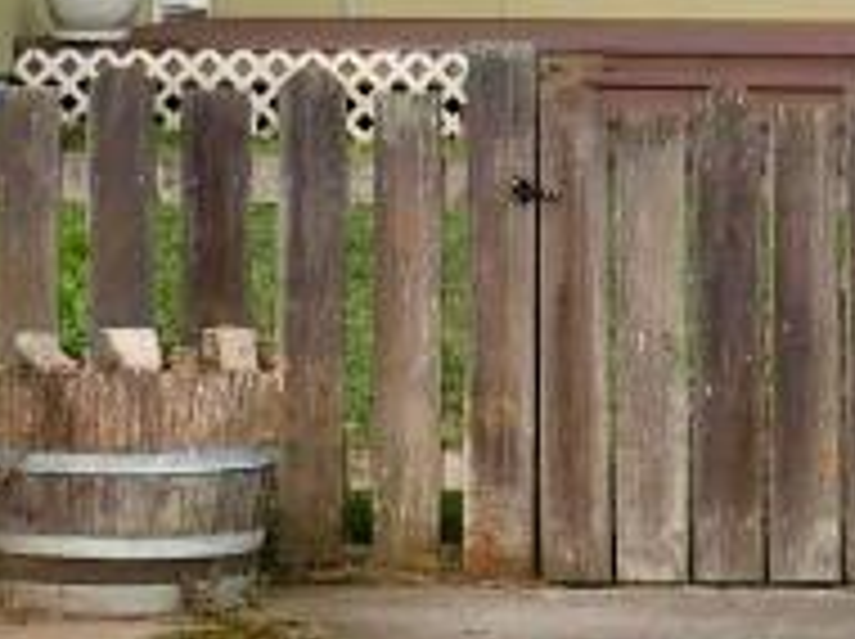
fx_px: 6636
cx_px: 954
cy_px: -788
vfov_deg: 5.4
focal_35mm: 269
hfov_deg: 7.3
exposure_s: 1/500
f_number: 5.6
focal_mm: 15.3
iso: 200
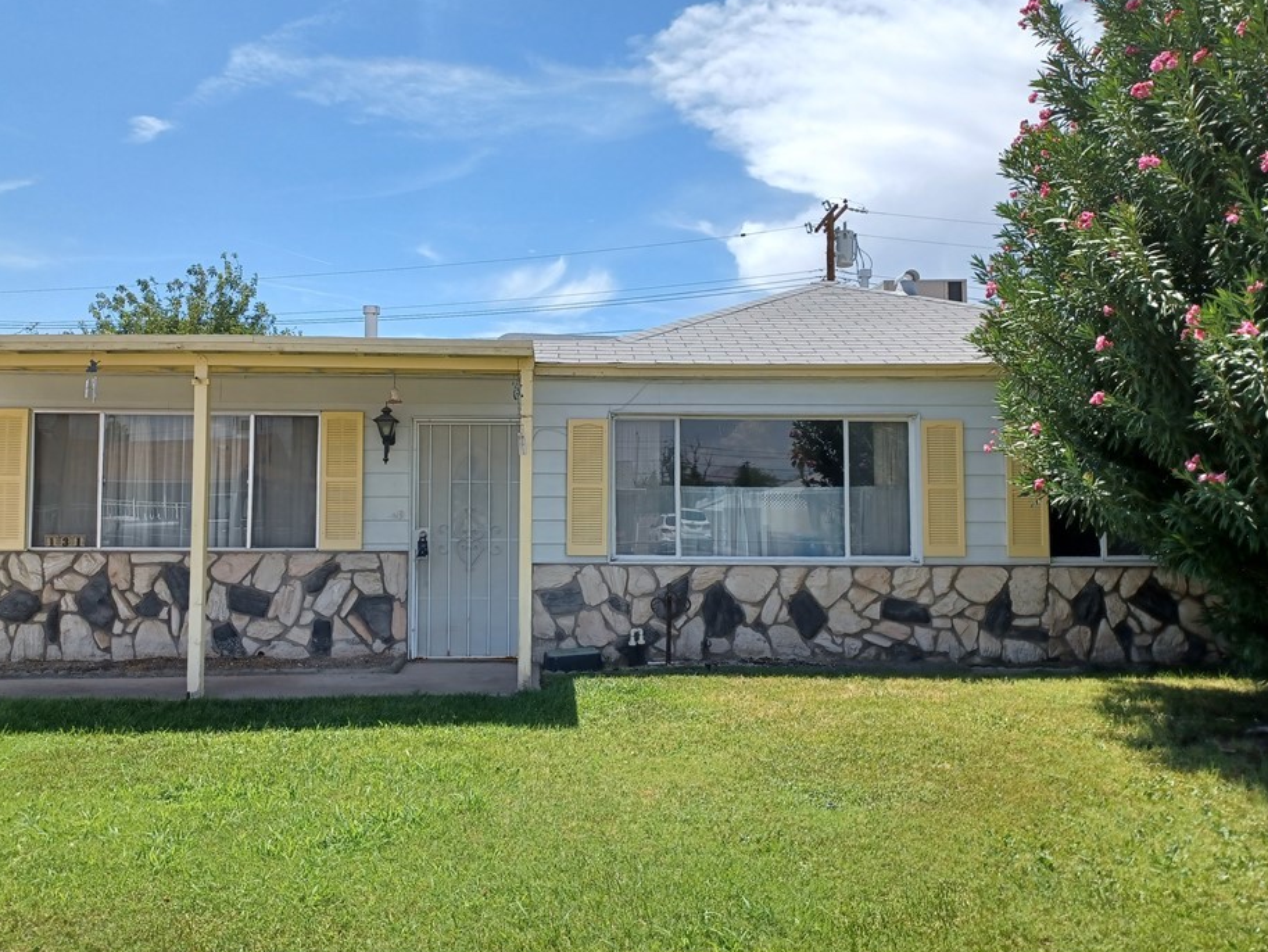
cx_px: 572
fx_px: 1026
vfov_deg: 49.8
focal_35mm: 28
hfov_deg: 63.3
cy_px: 457
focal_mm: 4.6
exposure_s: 1/581
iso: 32
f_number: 1.8
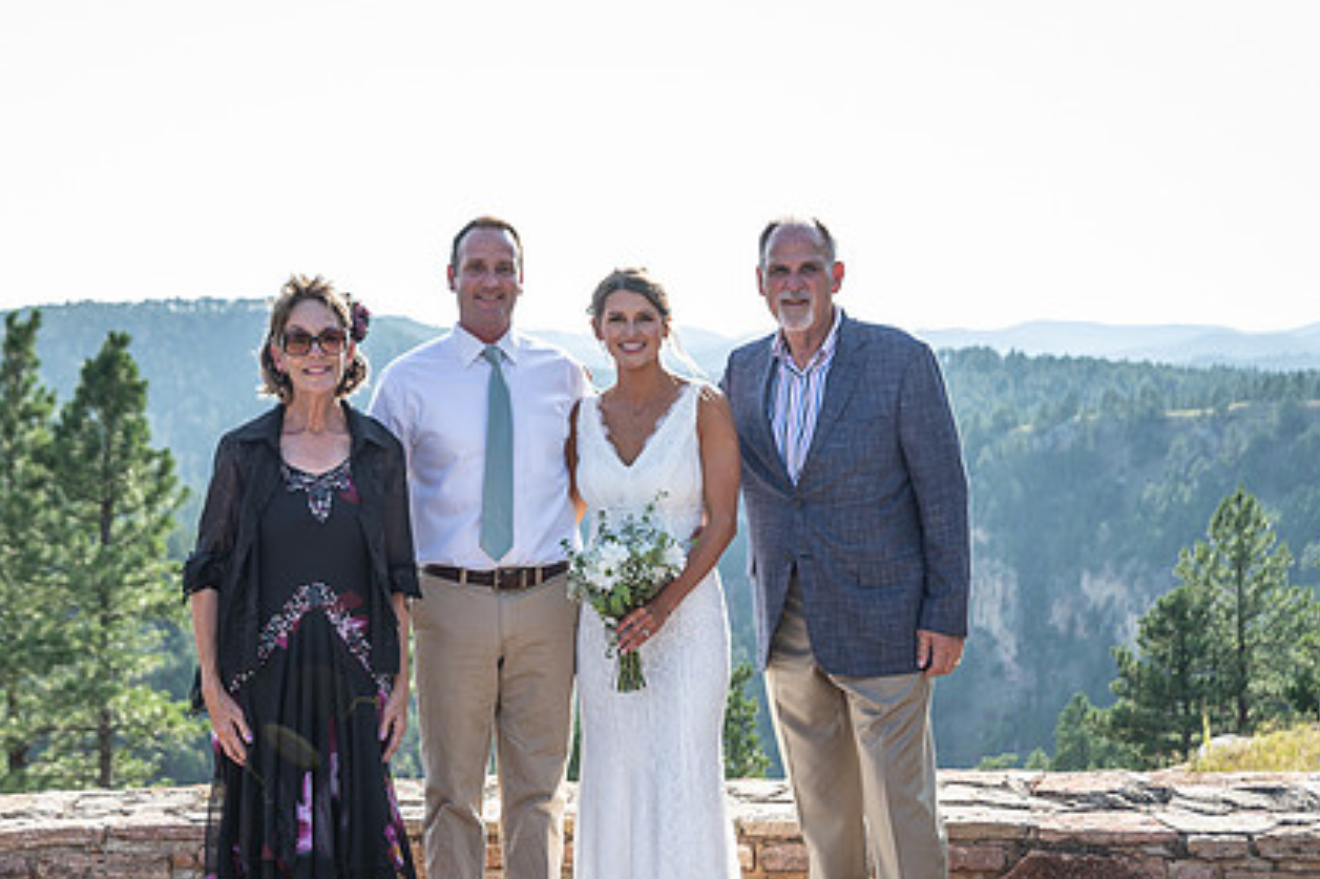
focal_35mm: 57
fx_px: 2089
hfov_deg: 35.0
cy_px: 466
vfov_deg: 23.8
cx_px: 536
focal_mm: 36
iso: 125
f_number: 3.5
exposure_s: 1/400
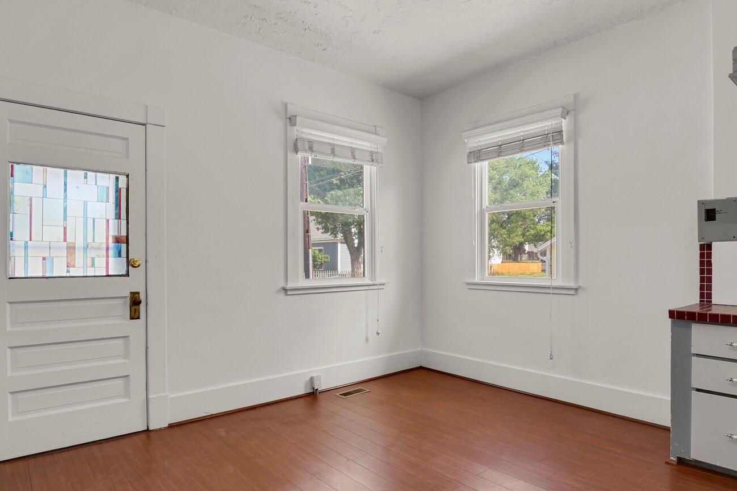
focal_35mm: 21
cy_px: 266
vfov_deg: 59.4
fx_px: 430
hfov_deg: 81.1
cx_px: 390
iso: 2500
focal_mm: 17
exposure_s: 1/20
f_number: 8
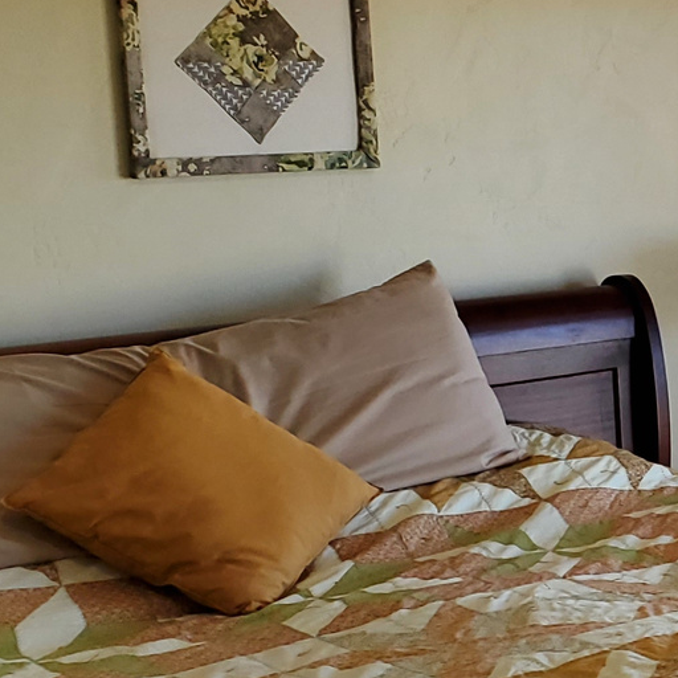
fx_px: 2039
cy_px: 467
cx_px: 945
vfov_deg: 18.8
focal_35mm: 92
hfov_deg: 17.4
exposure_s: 1/120
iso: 125
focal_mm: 4.3
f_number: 2.4
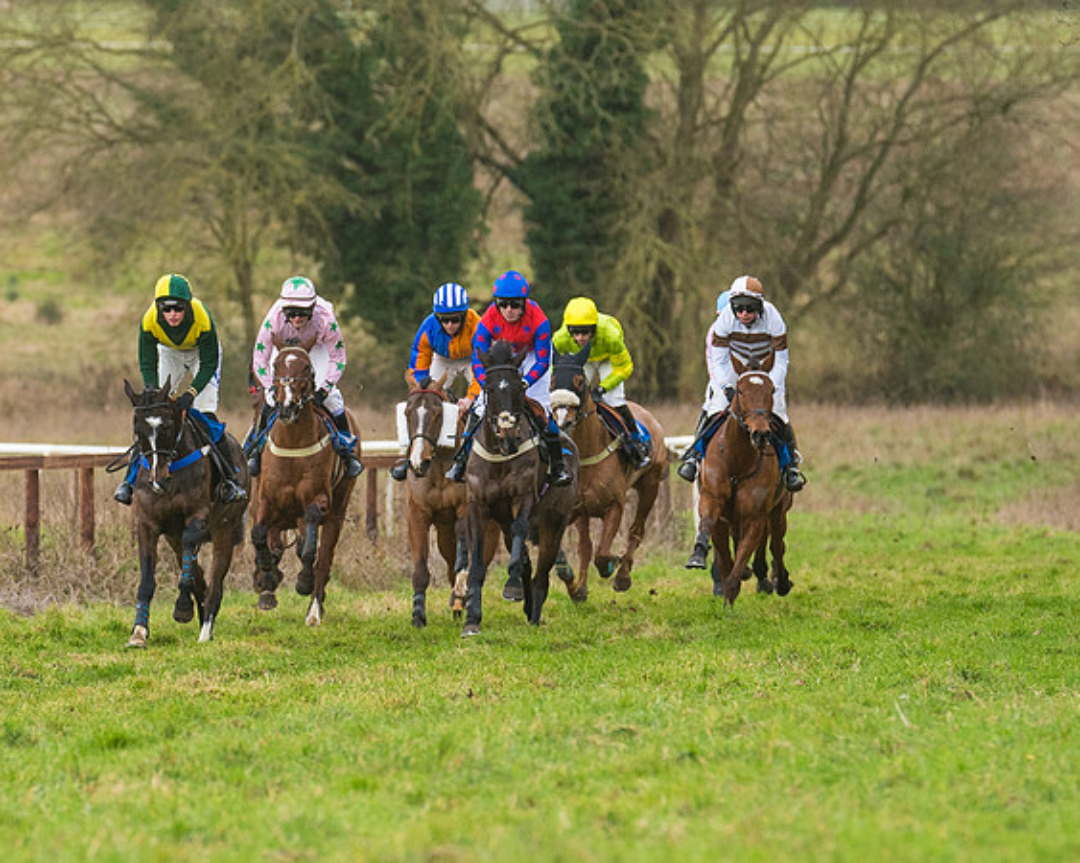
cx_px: 220
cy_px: 314
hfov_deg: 3.5
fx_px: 17645
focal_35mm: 552
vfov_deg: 2.8
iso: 800
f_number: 4
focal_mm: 240
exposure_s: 1/1000
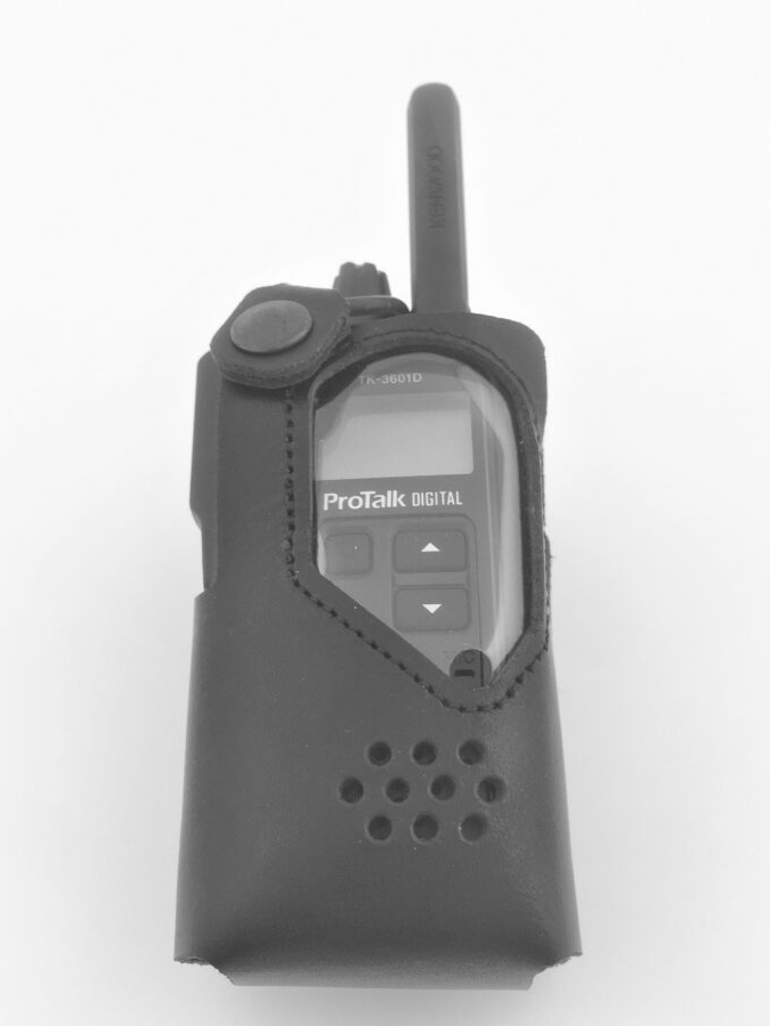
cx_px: 390
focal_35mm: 33
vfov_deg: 55.3
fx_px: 979
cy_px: 554
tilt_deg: -55.9
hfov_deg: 42.9
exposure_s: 1/50
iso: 32
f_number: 2.2
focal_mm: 4.15
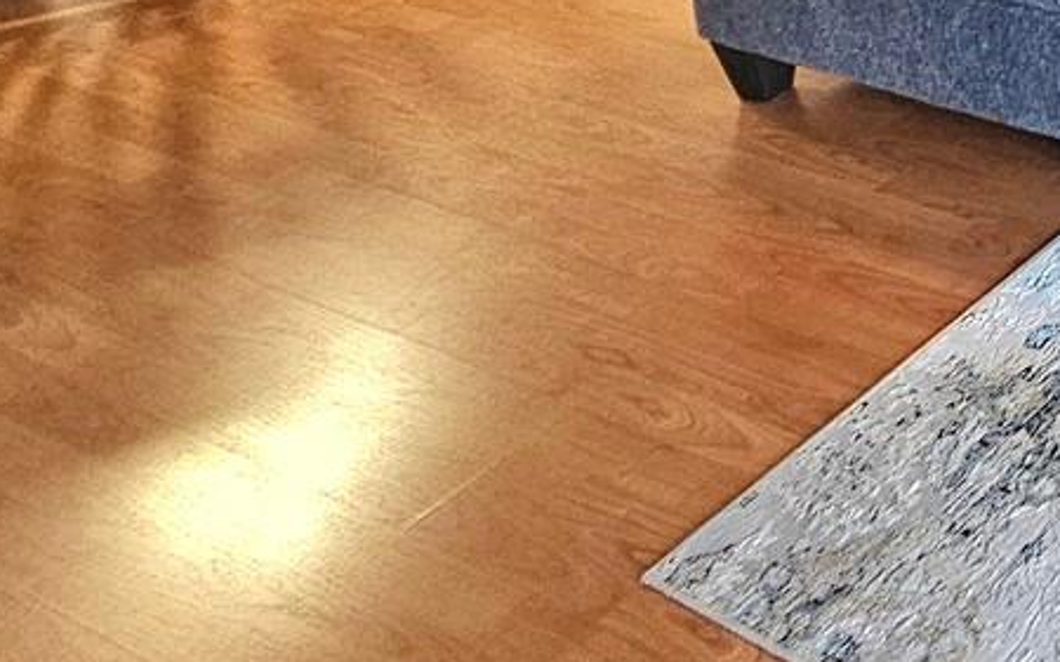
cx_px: 1606
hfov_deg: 27.5
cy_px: -481
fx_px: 1415
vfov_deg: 20.2
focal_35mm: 49
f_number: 2.2
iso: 400
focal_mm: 2.2
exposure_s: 1/60.2
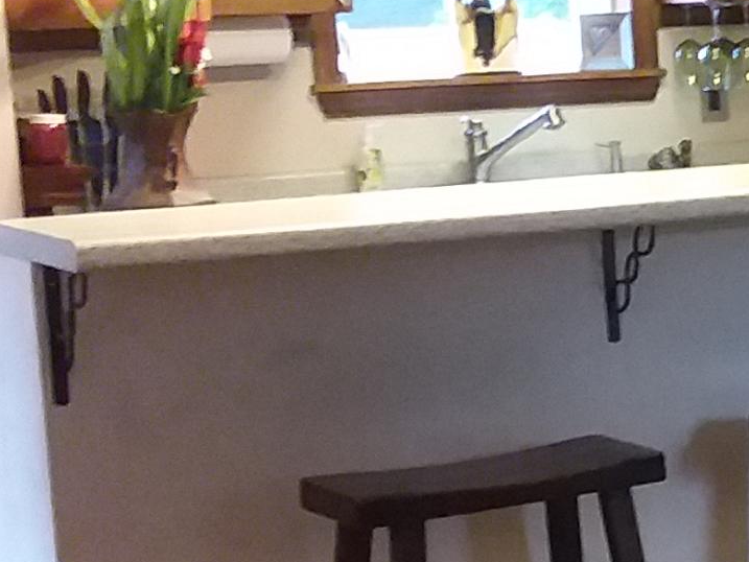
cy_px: 257
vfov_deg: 13.1
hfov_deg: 16.2
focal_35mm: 113
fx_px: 2445
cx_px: 1064
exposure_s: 1/15
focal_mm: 2.91
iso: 400
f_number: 1.9
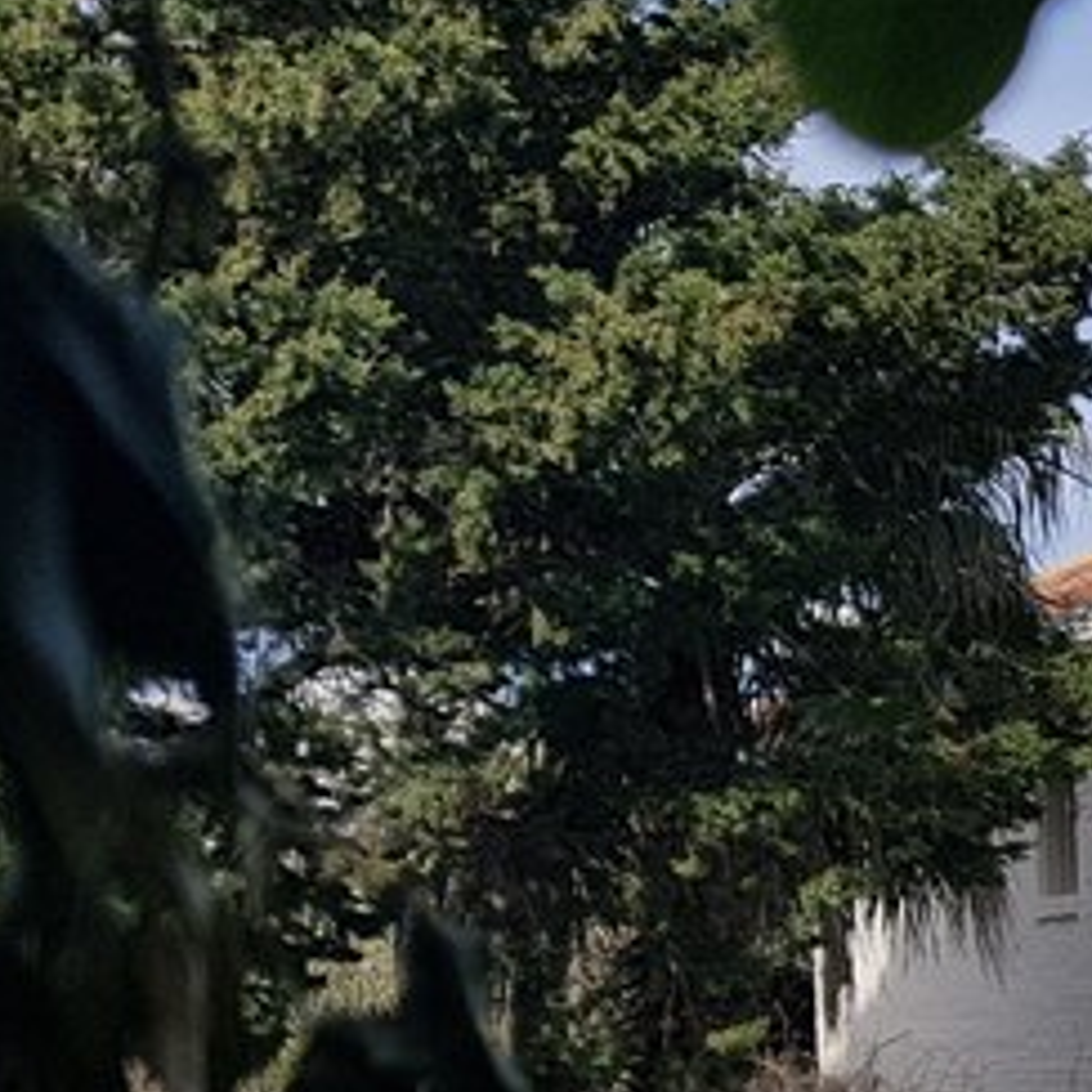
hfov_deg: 14.9
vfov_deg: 17.4
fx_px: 3391
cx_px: 2206
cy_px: 1316
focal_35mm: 95
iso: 40
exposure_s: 1/2528
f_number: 1.7
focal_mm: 4.2
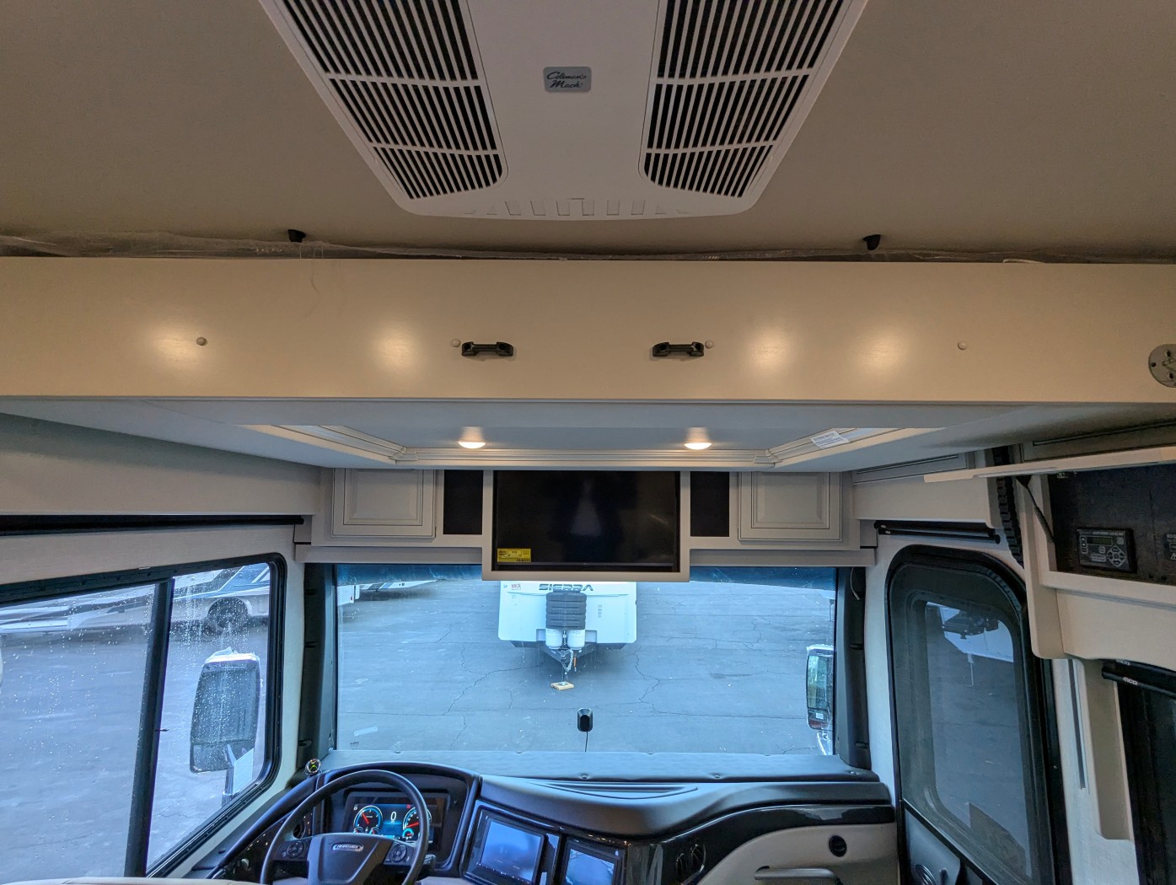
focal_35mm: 16
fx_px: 544
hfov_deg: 94.4
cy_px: 442
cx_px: 588
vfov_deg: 78.2
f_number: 2.2
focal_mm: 2.35
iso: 114
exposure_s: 1/181
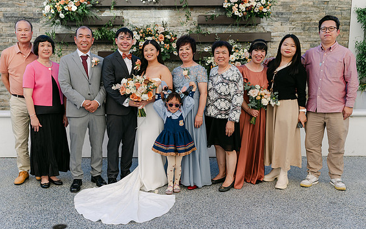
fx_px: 379
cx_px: 172
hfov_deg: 51.5
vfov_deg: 33.6
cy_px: 121
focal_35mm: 38
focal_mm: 35
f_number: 4
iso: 100
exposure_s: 1/800
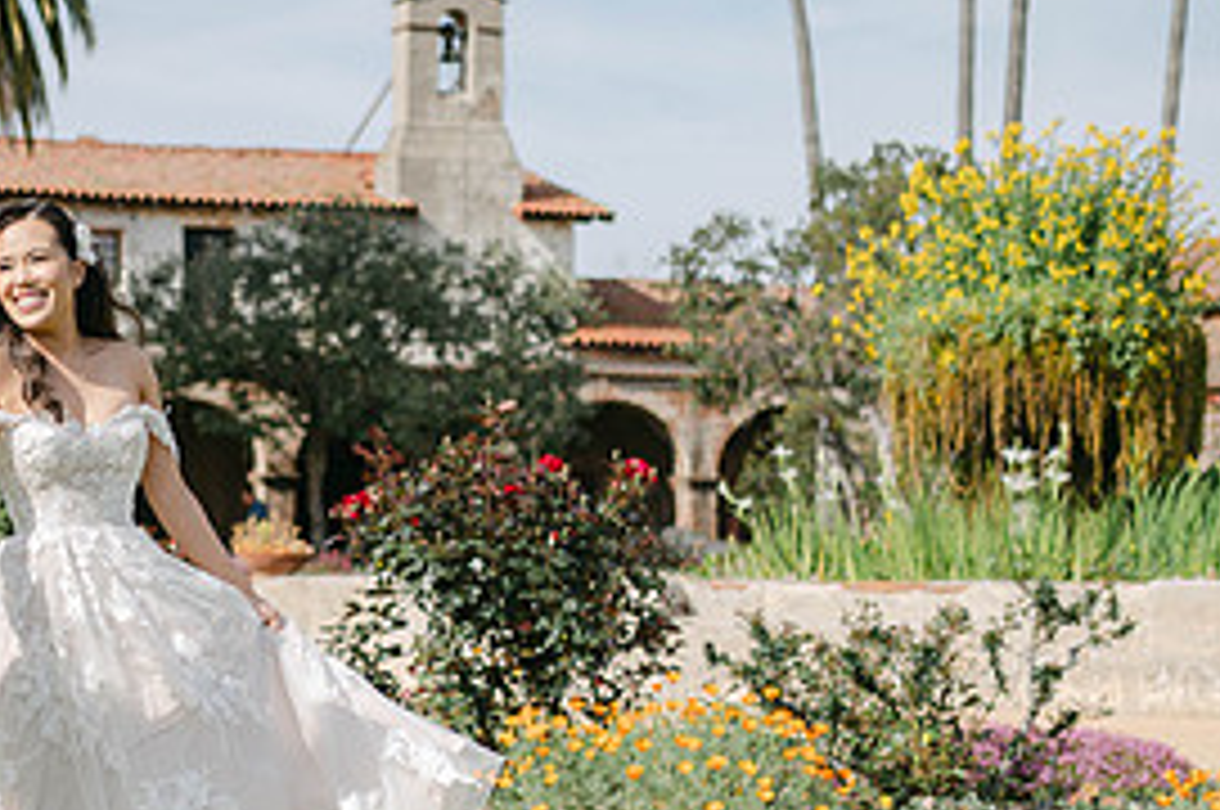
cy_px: 606
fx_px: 2674
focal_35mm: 79
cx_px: 41
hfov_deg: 24.7
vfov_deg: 17.1
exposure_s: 1/5000
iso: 100
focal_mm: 35
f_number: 2
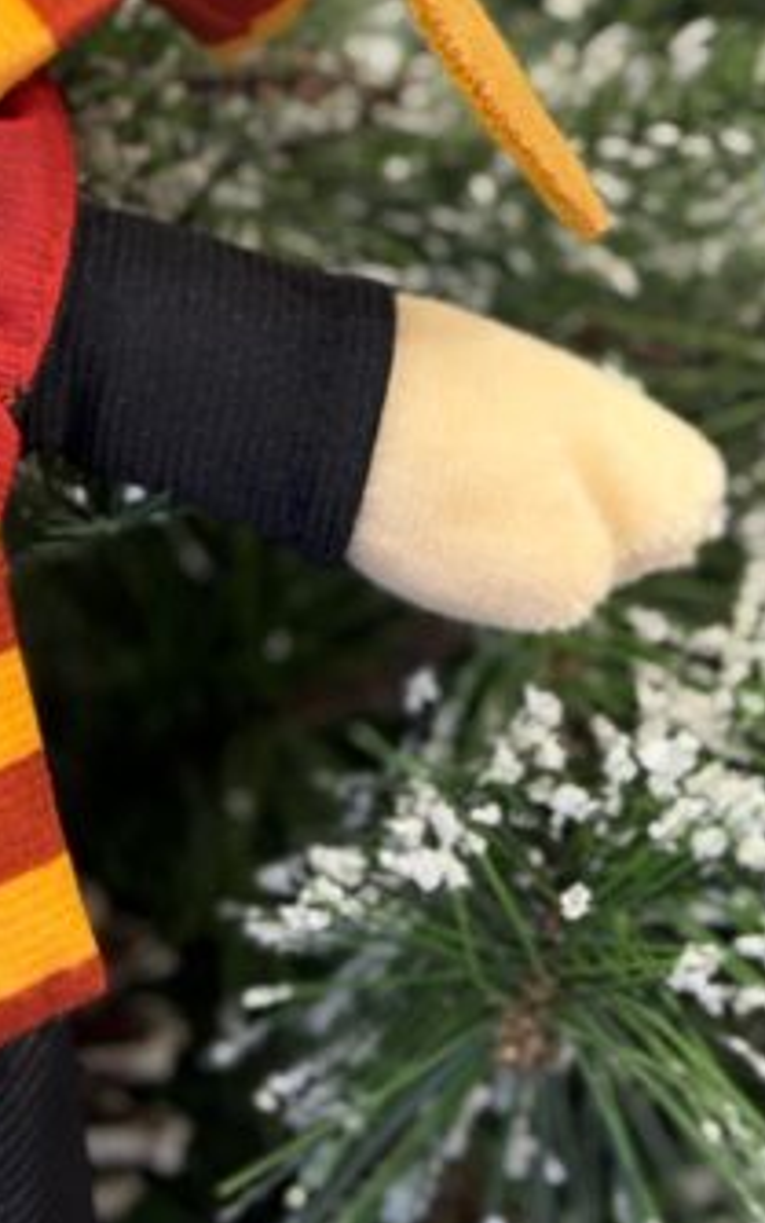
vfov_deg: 13.3
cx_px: -494
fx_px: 5199
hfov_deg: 8.2
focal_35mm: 156
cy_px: 227
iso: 100
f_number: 1.78
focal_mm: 6.76
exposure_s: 1/60
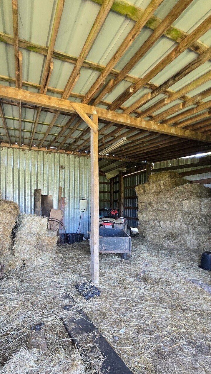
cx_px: 88
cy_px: 204
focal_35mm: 16
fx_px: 159
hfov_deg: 66.6
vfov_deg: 99.1
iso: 200
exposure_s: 1/60
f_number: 2.2
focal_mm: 1.7
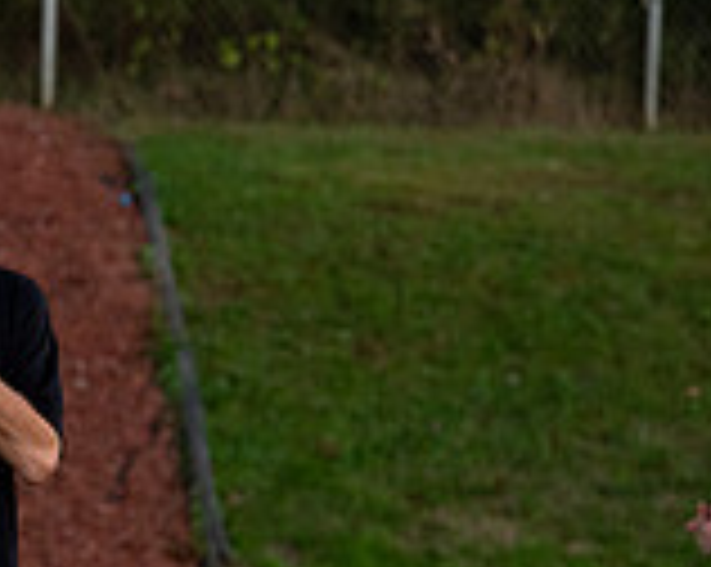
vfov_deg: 2.7
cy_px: 394
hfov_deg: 3.4
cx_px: -504
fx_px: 11980
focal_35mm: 570
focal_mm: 165
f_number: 5.6
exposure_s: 1/250
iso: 1000
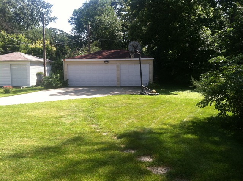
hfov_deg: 52.7
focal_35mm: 35
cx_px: 122
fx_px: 245
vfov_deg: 40.6
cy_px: 90
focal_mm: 3.85
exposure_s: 1/423
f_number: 2.8
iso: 80
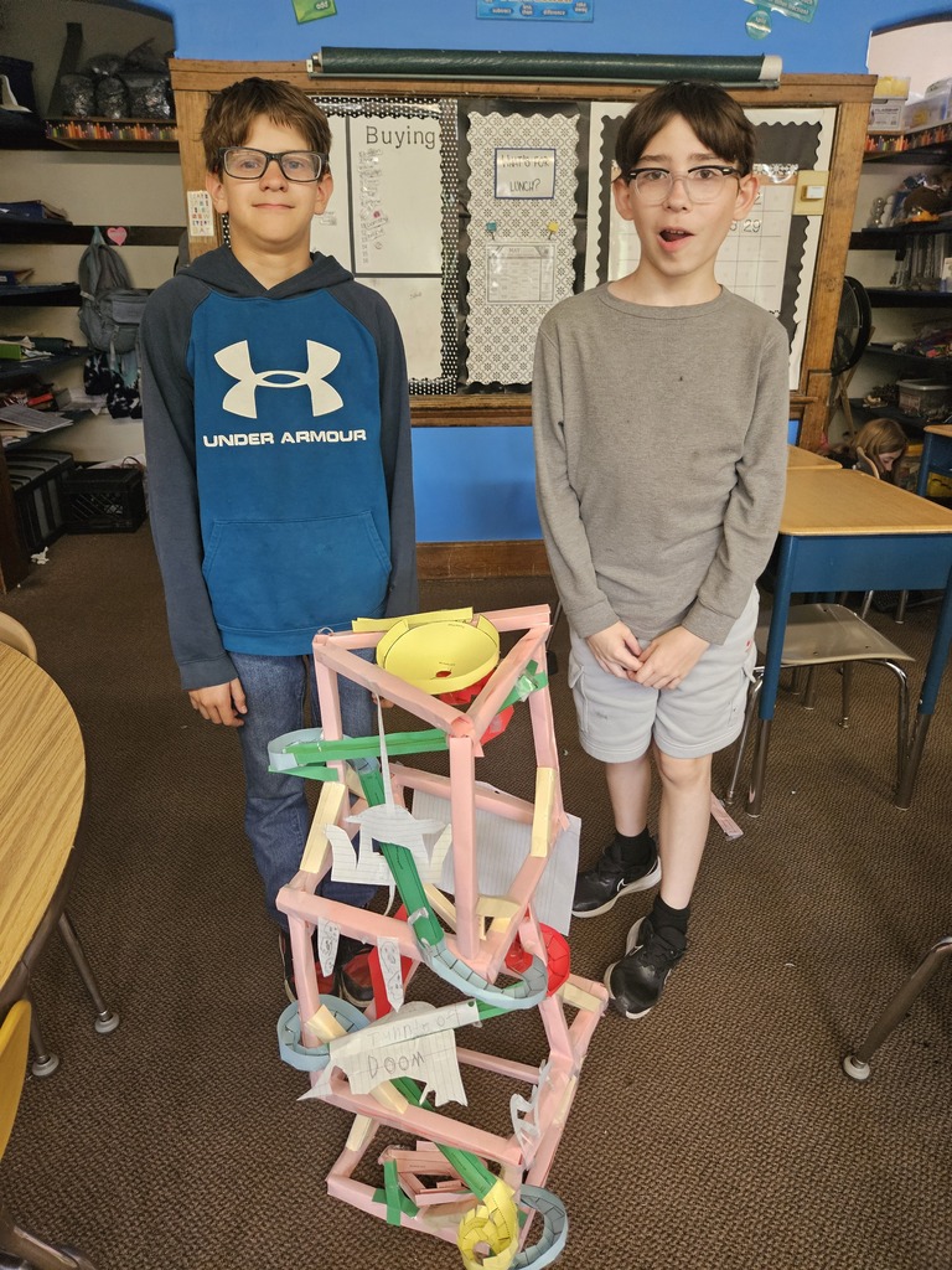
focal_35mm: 23
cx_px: 476
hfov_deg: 58.9
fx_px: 843
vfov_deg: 73.9
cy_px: 635
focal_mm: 5.4
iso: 640
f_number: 1.8
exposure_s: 1/120
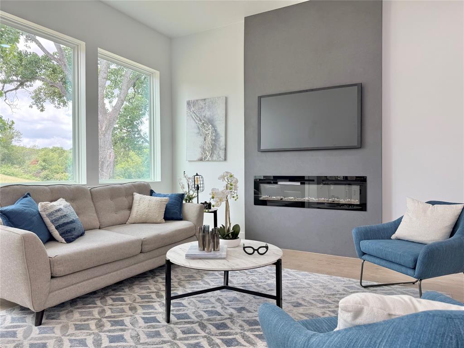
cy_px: 174
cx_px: 232
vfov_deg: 56.8
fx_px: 322
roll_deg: -0.4
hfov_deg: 71.6
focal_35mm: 24
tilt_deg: -0.1
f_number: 1.78
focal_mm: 6.76
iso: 80
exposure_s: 1/244
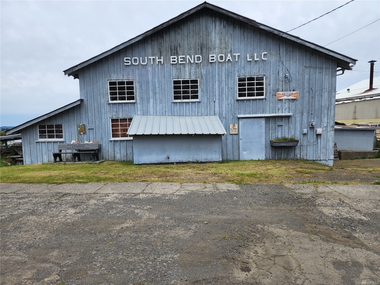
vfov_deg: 58.9
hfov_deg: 73.9
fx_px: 252
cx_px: 190
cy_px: 142
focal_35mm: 23
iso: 12
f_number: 1.8
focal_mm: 6.4
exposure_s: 1/947
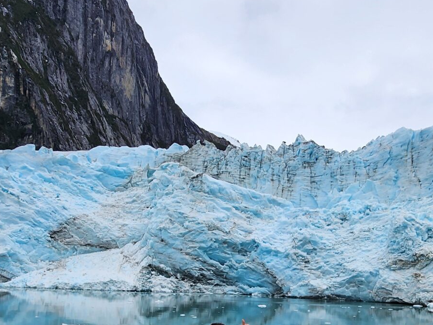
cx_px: 257
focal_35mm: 37
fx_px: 463
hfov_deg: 49.9
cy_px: 271
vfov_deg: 37.0
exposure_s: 1/4032
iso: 50
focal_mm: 2.2
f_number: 2.2
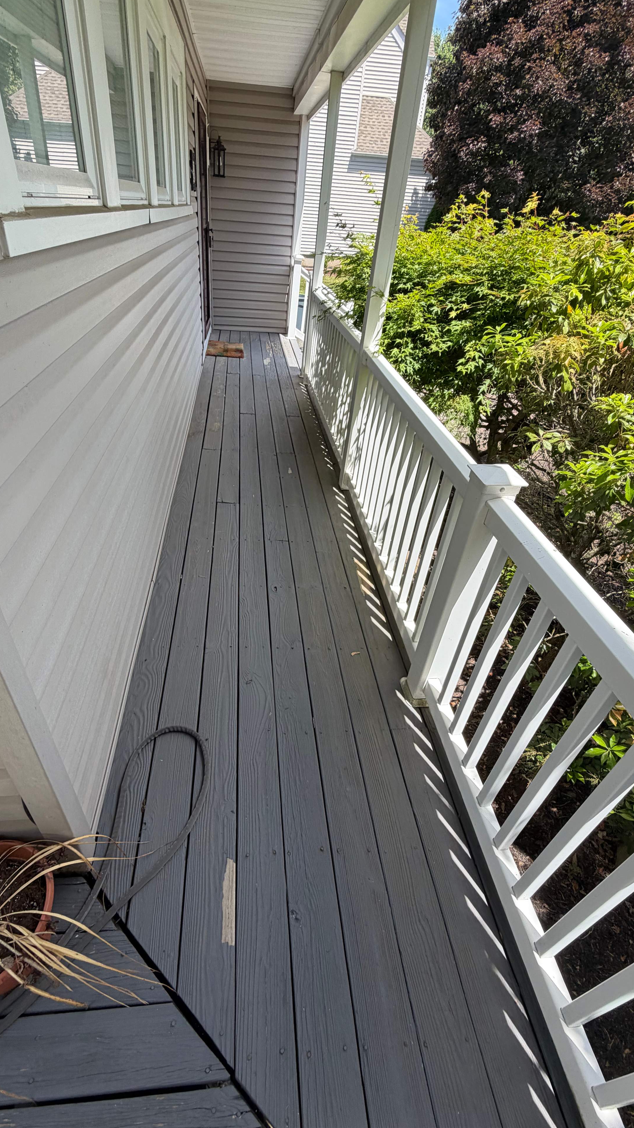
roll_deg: -5.1
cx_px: 282
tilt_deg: -35.2
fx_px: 478
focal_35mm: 16
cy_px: 564
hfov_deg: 66.9
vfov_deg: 99.4
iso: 64
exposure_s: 1/502
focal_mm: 2.22
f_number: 2.2
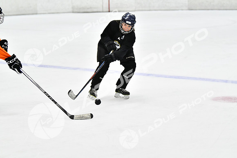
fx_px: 1007
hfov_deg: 13.4
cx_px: 118
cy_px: 79
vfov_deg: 9.0
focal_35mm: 153
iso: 5000
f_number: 2.8
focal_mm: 102
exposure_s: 1/1250
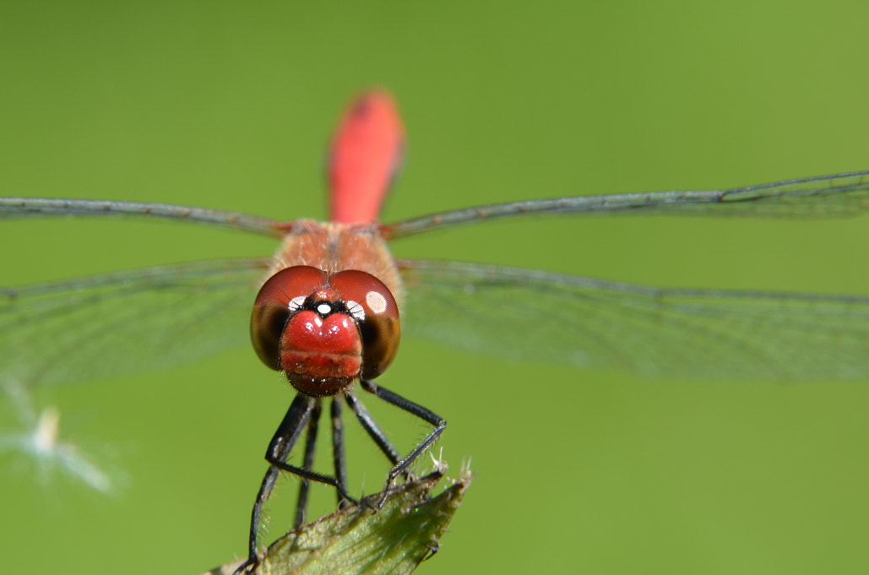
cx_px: 310
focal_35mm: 209
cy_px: 302
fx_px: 5033
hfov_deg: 9.9
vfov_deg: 6.5
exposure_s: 1/100
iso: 100
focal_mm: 70
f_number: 11
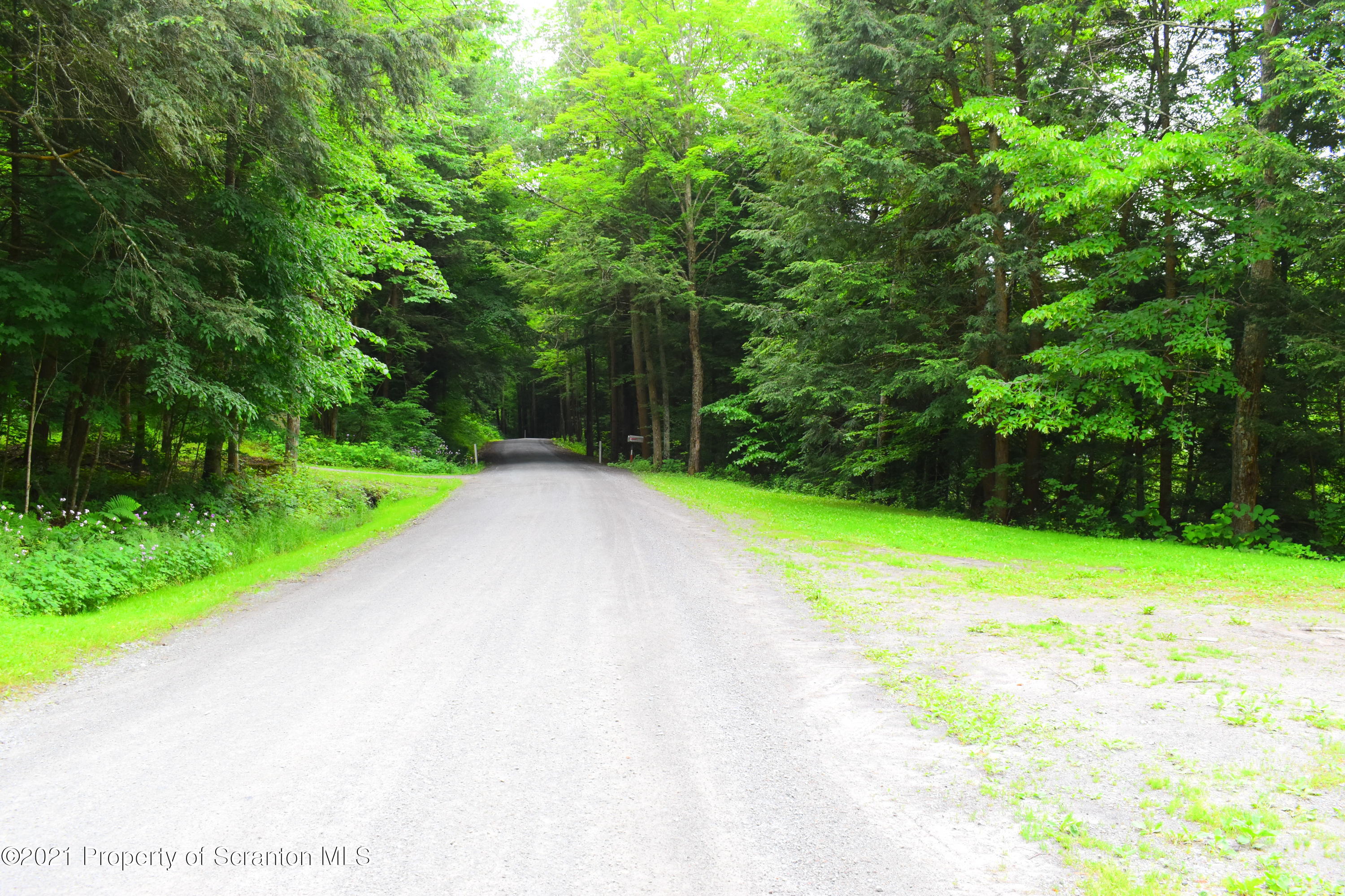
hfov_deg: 53.1
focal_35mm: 36
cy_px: 448
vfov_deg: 36.9
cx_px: 672
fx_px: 1345
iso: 400
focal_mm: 24
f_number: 6.3
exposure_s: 1/160
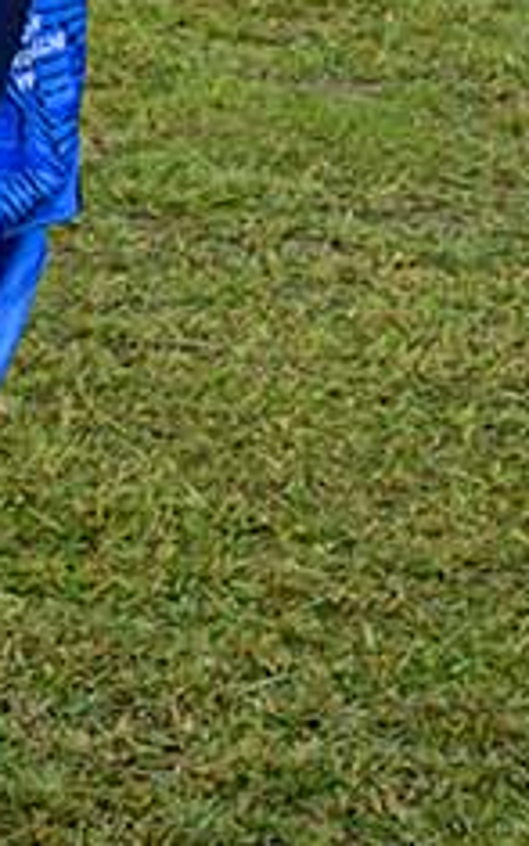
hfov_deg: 5.8
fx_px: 5049
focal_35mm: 219
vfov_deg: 9.5
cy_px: -94
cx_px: -597
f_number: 8
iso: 1100
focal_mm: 35
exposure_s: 1/640
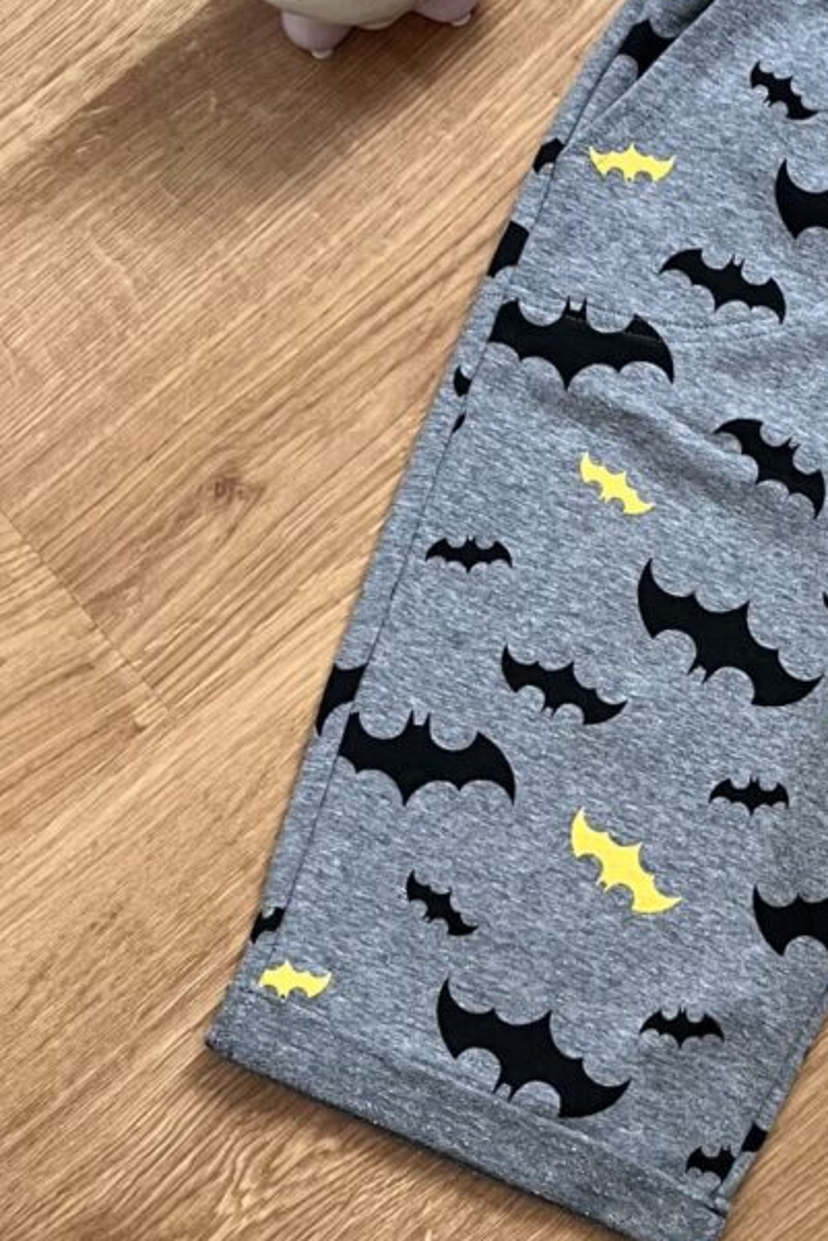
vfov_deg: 28.0
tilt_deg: -82.8
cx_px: 970
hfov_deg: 18.1
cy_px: 700
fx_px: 2482
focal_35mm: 72
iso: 160
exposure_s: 1/60
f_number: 1.6
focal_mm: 5.1
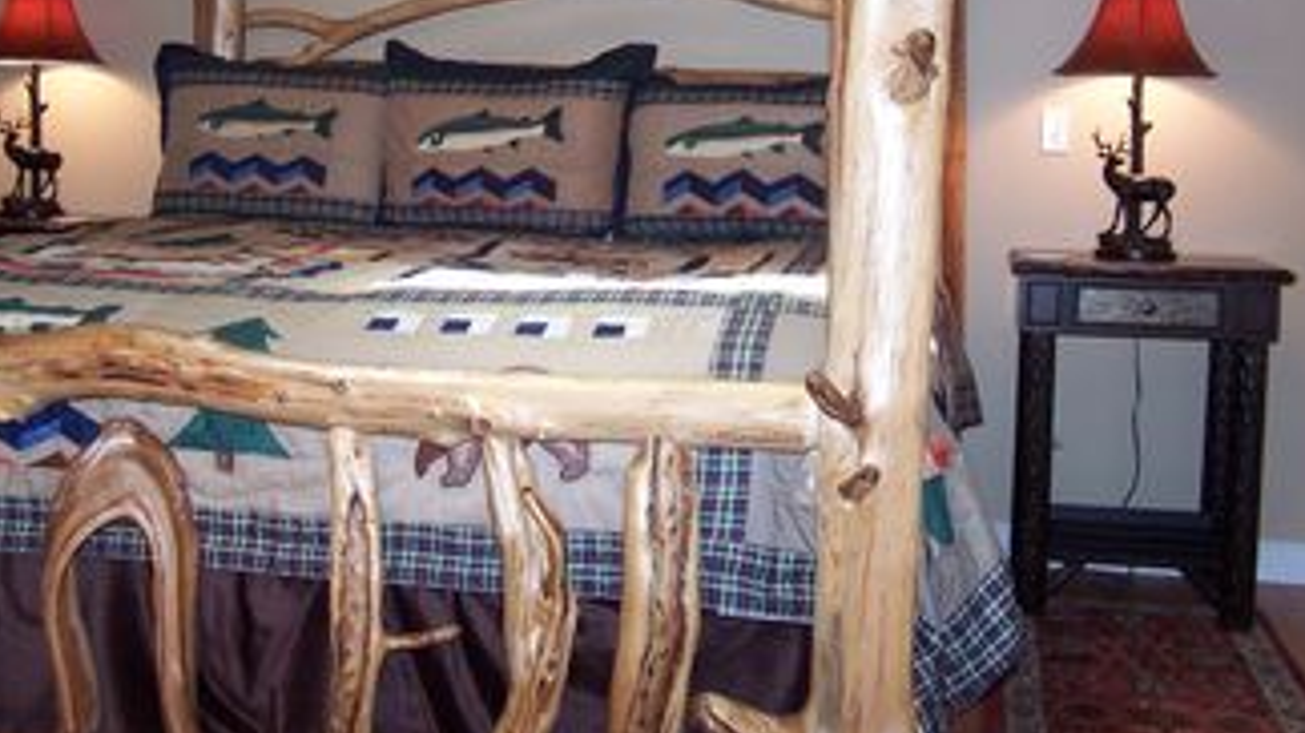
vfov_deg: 25.2
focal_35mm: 47
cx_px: 580
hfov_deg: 43.7
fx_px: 1626
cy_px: 205
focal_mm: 6.3
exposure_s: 1/60
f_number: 2.8
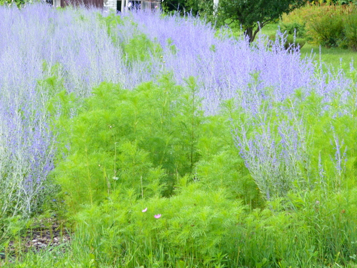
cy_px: 34
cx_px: 191
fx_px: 1331
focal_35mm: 129
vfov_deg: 11.4
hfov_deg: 15.3
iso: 140
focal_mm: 38
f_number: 5.6
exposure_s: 1/125
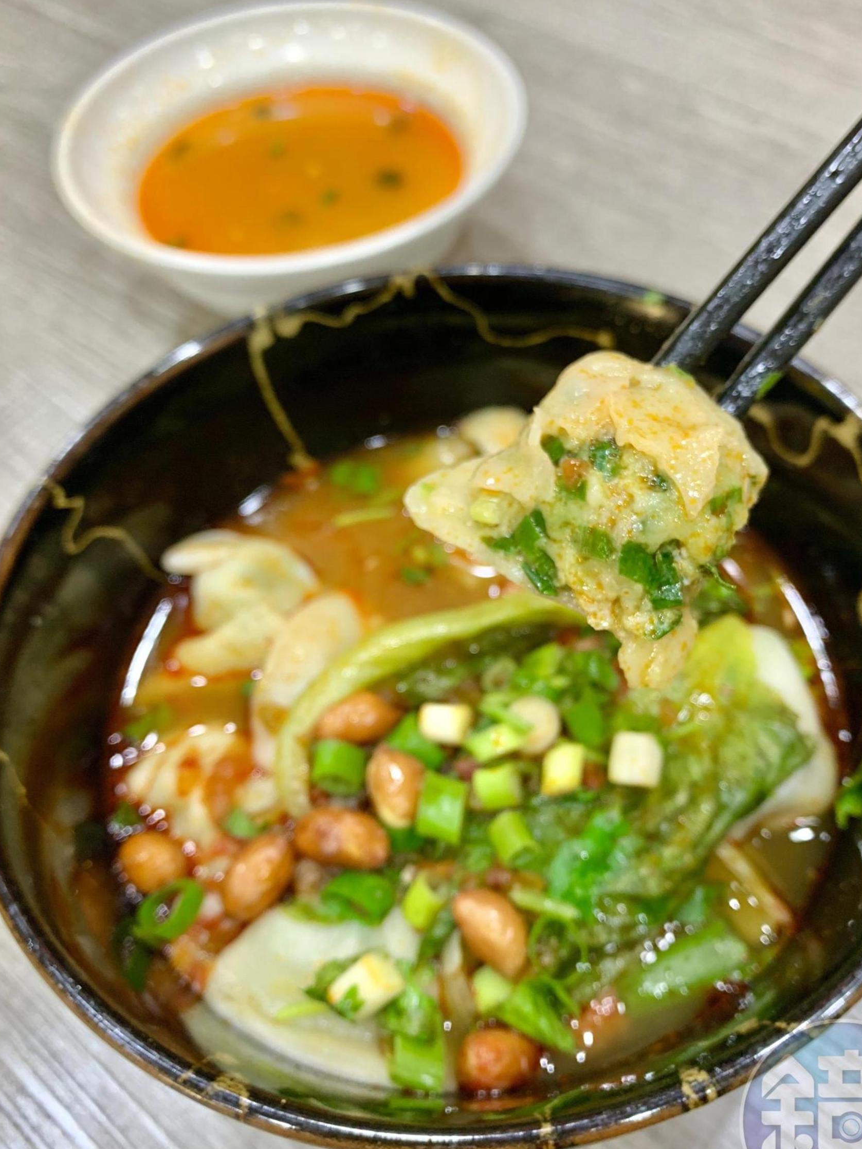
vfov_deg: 58.4
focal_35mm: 31
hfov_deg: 45.4
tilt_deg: -53.4
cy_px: 573
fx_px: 1030
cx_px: 465
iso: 125
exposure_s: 1/60
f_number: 1.8
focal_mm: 4.25
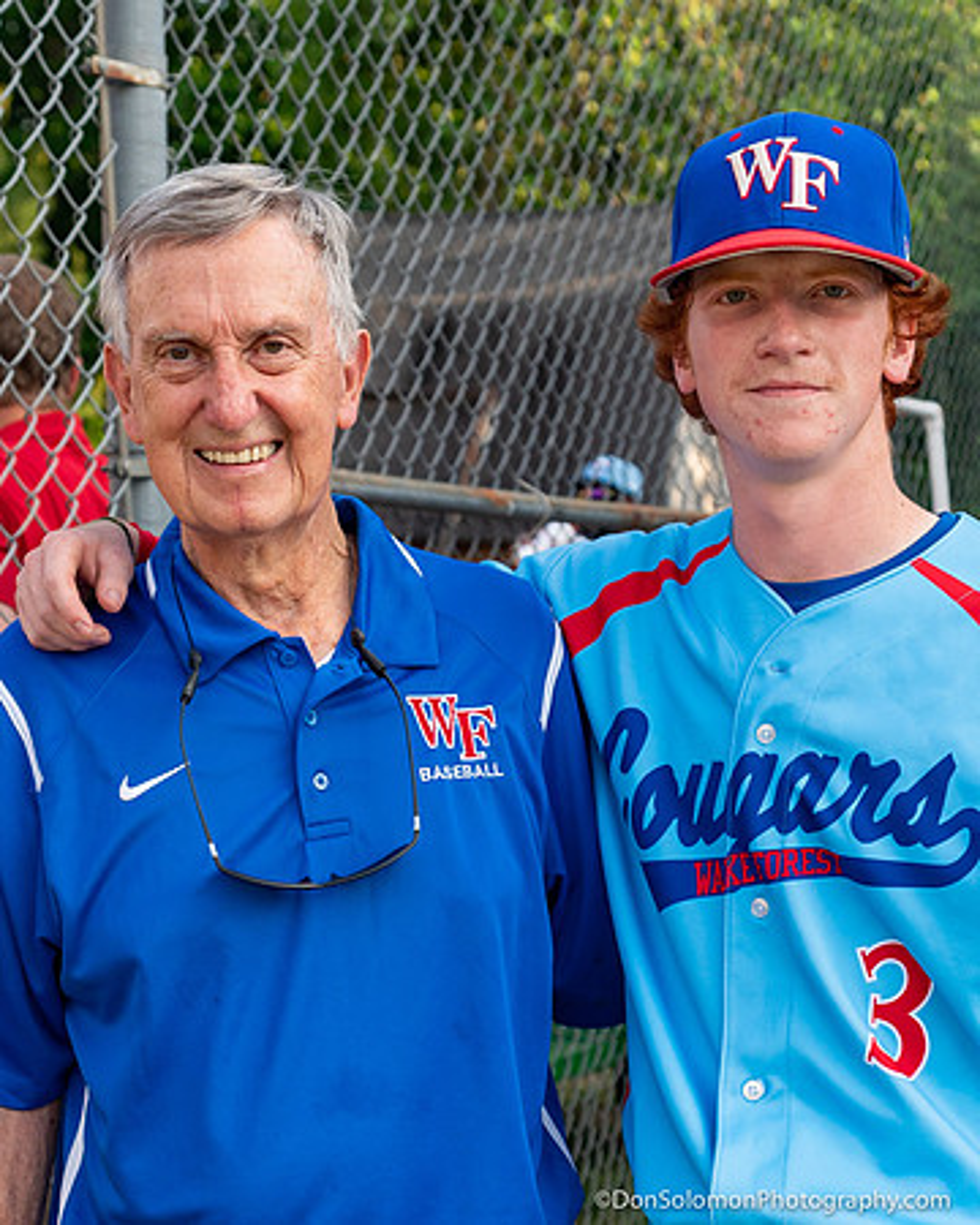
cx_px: 483
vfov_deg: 26.6
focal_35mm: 71
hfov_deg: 21.5
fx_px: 2581
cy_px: 796
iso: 800
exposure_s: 1/1250
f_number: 3.5
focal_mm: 35
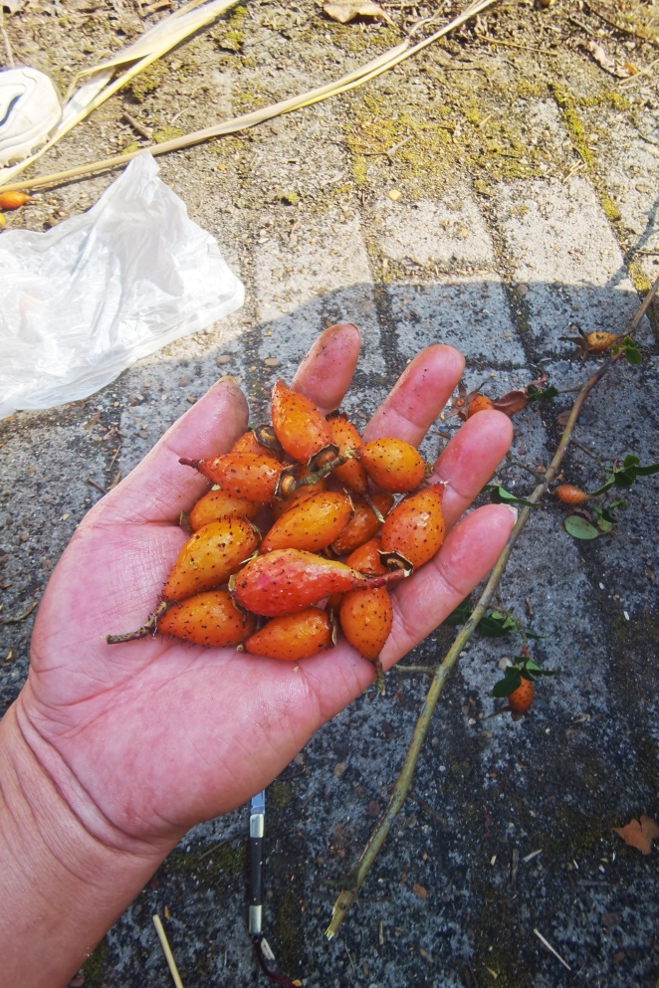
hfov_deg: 64.3
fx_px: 522
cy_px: 503
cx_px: 371
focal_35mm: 19
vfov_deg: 86.9
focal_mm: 2.26
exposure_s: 1/135
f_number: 2.2
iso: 50
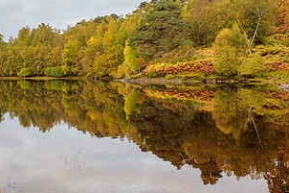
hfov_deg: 41.1
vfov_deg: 28.0
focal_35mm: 48
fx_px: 385
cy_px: 76
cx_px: 149
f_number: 7.1
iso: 200
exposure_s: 1/25
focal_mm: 12
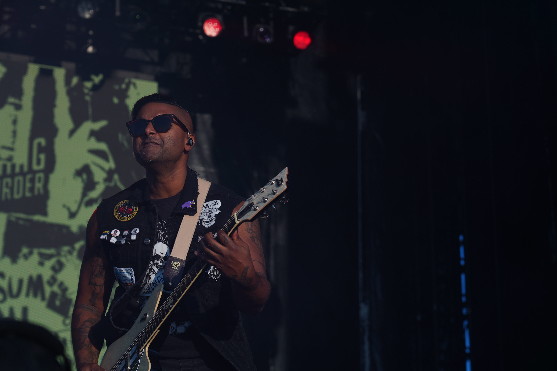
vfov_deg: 13.0
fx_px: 1624
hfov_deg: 19.5
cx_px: 278
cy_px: 186
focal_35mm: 105
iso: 100
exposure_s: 1/320
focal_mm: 105
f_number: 6.3
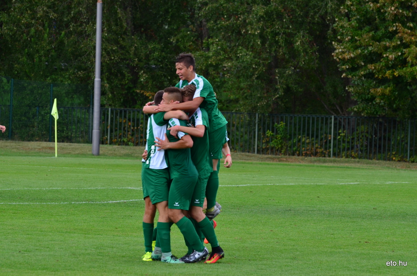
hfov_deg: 8.3
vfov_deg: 5.5
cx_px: 208
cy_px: 138
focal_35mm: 248
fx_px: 2861
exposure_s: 1/800
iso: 800
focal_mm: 165
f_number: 6.3
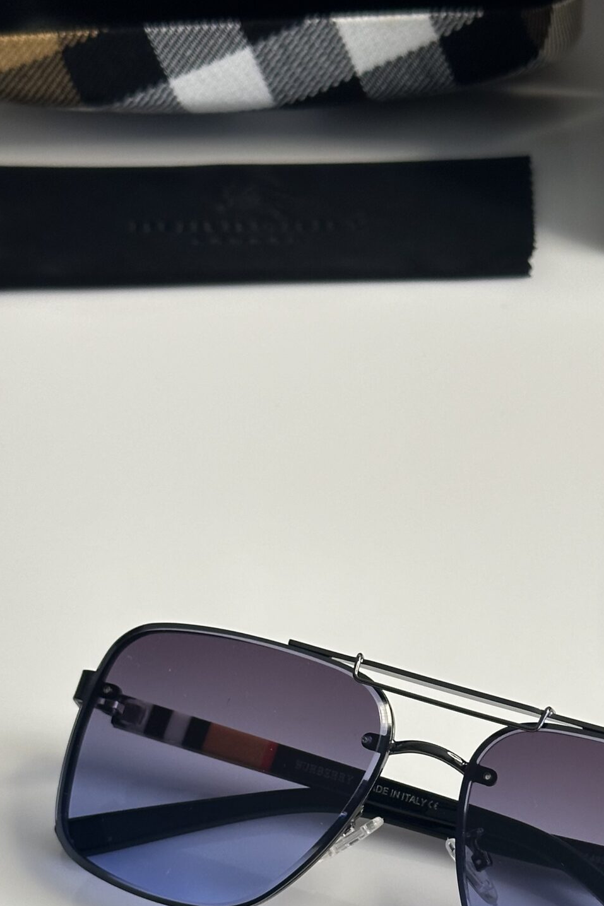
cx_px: 389
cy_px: 797
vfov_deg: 22.4
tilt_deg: -47.3
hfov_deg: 15.3
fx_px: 2240
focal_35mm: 89
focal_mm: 6.86
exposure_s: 1/69
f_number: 1.78
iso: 80
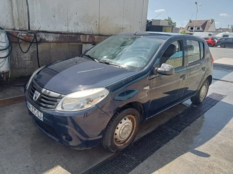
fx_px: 188
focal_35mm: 28
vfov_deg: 49.7
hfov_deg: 63.4
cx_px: 116
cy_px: 87
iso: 100
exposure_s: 1/355
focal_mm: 3.46
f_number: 2.2
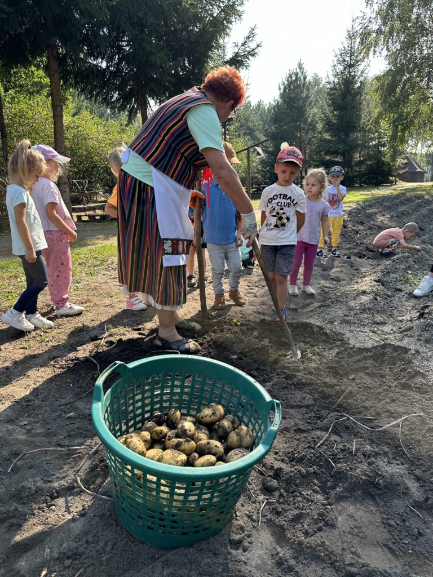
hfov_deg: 56.8
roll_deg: -0.5
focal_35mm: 24
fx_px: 400
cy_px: 288
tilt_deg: -13.6
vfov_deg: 71.6
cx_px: 216
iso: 80
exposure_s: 1/872
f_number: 1.78
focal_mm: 6.86
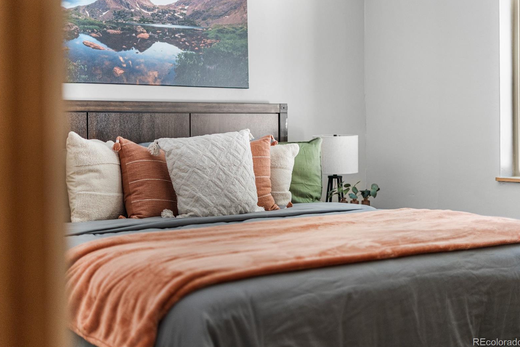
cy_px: 172
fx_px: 737
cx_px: 261
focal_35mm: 51
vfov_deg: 26.5
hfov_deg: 38.9
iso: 1600
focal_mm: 50
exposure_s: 1/320
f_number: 1.8
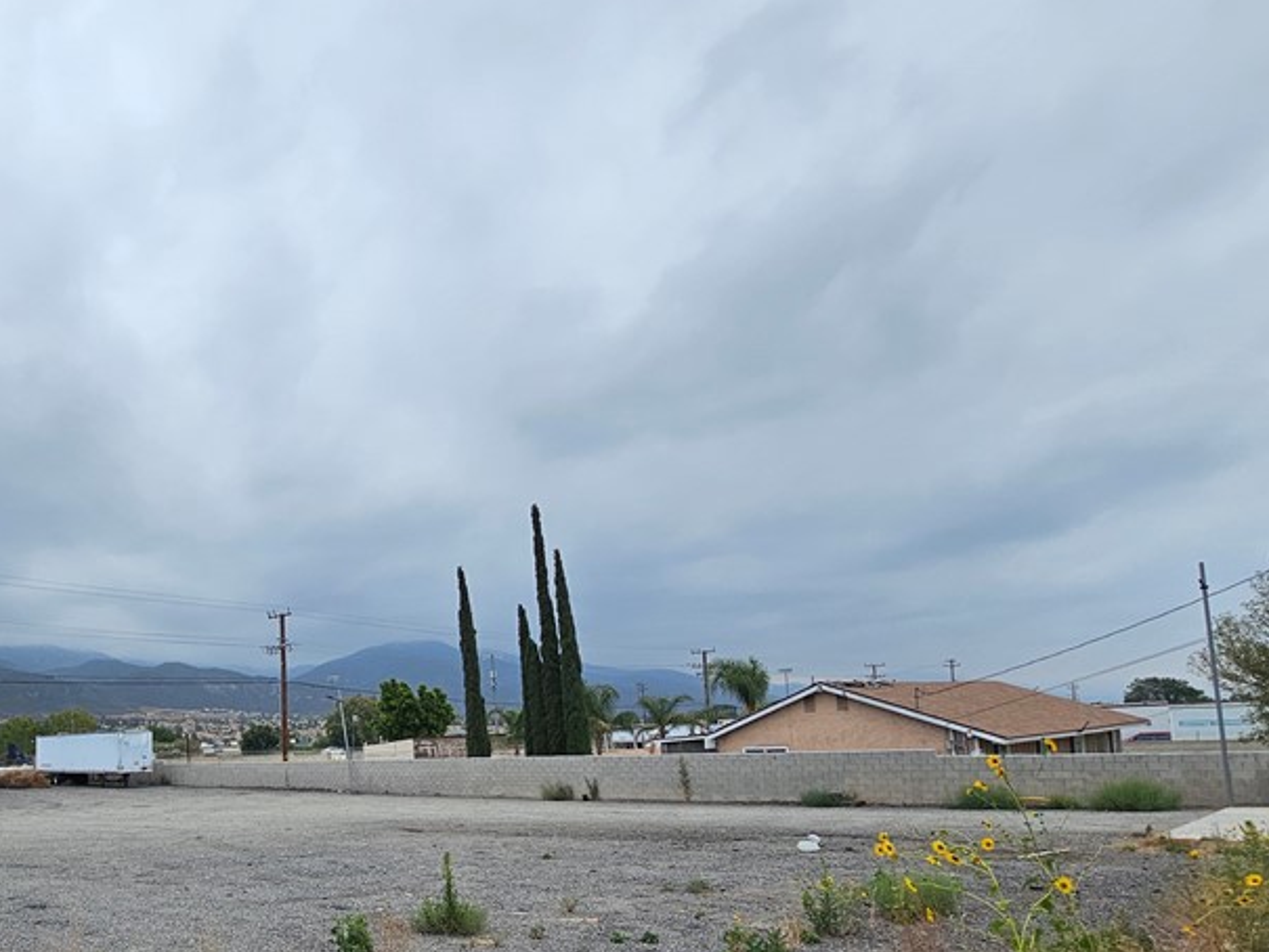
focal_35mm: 22
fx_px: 807
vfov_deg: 58.4
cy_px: 696
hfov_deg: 69.4
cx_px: 264
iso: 50
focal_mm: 2.2
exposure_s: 1/2859
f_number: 2.2
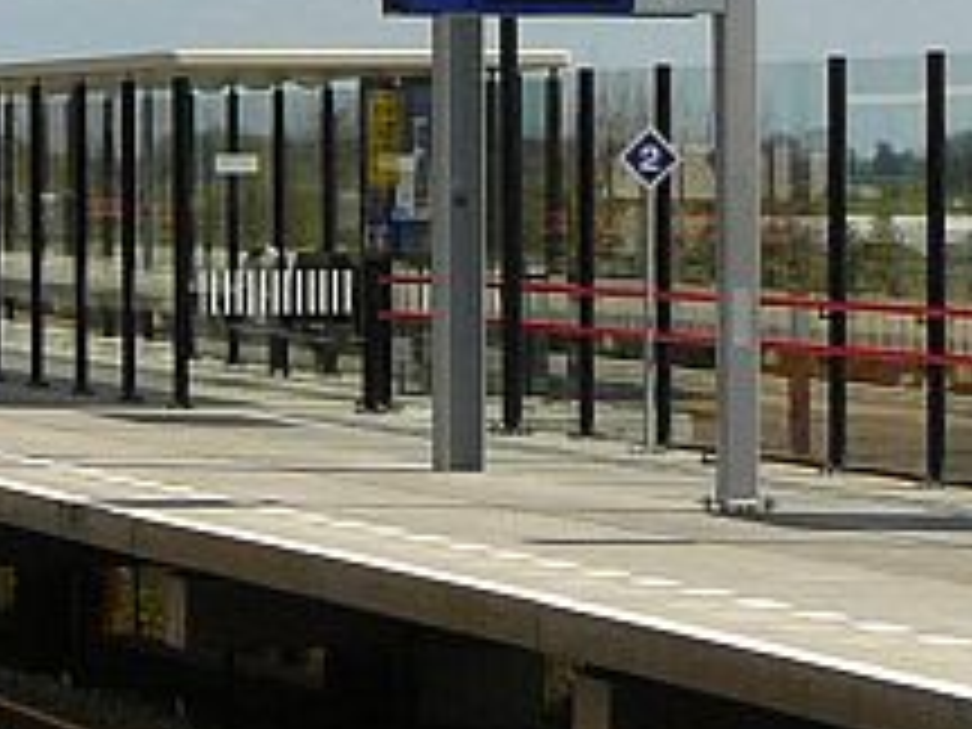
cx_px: -306
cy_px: 122
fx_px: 5616
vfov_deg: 7.4
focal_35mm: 200
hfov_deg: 9.7
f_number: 6.3
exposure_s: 1/500
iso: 100
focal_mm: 6
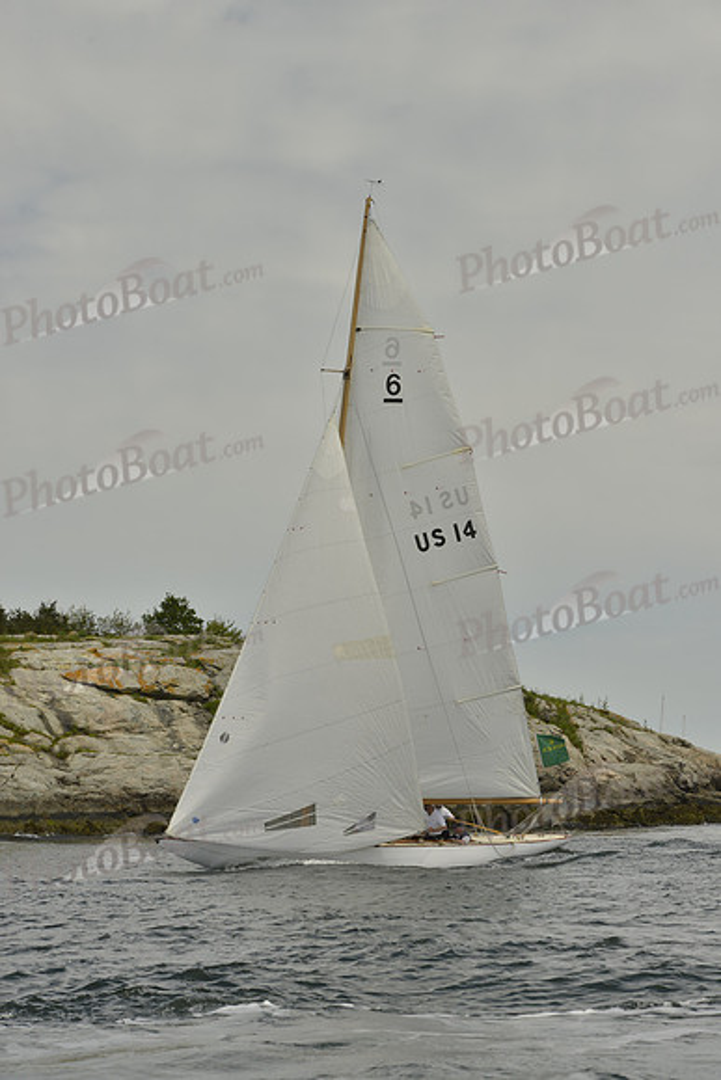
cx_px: 360
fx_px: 2942
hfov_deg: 14.0
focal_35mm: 98
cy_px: 540
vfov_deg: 20.8
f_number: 10
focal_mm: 98
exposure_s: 1/1600
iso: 280
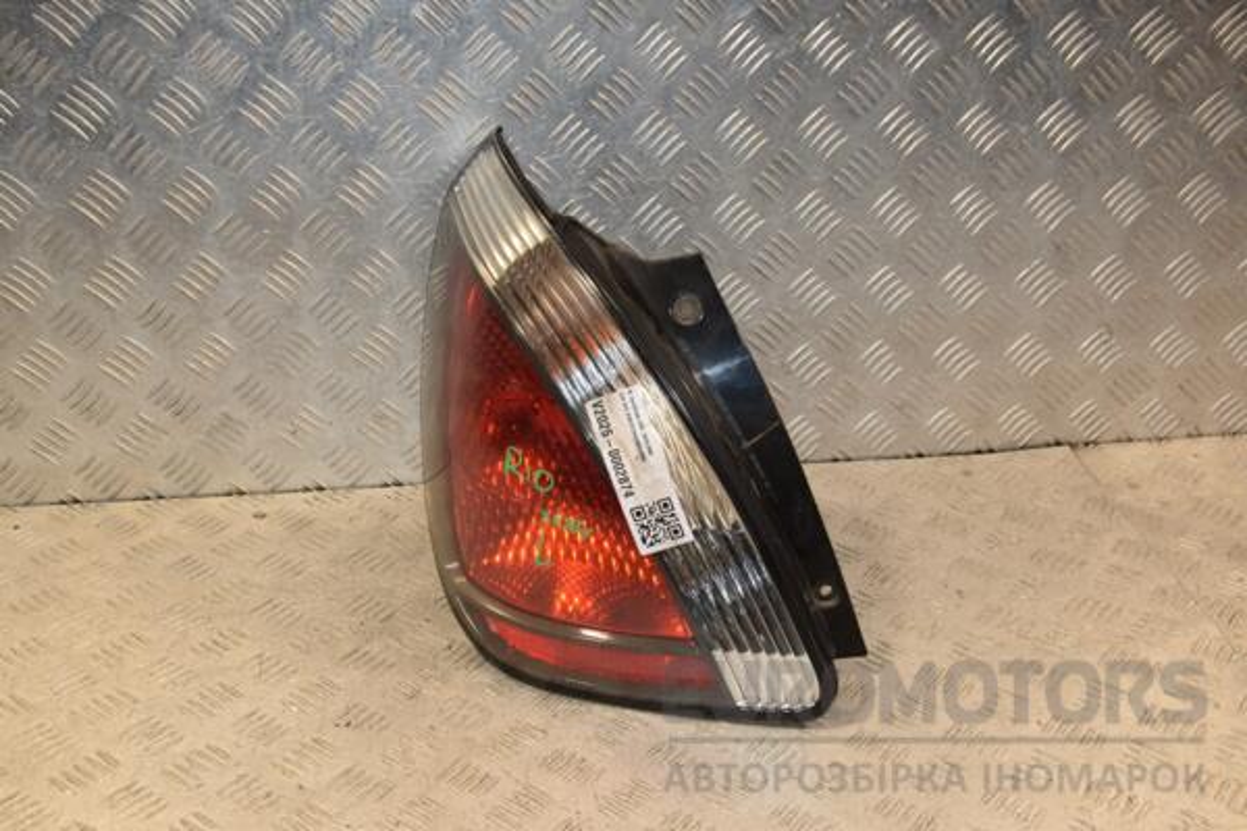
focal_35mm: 45
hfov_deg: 43.6
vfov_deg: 29.9
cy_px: 416
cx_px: 624
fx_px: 1559
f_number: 7.1
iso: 800
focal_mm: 30
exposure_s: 1/200
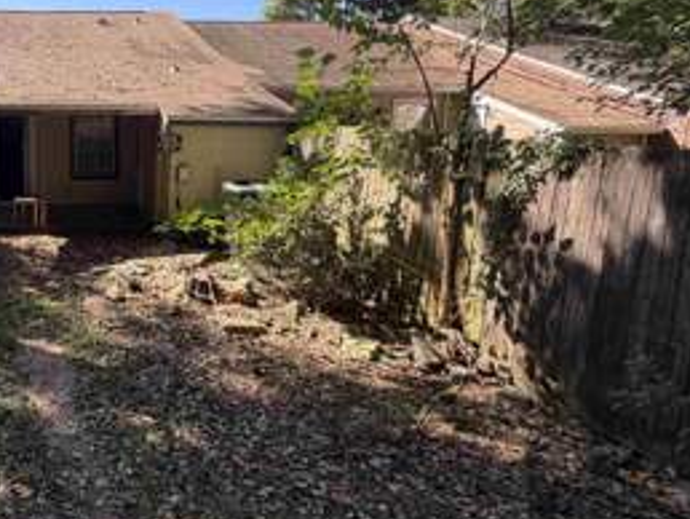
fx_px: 519
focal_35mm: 26
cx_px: 72
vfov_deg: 52.3
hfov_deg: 57.9
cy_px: 182
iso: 64
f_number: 2.2
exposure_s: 1/445
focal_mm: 2.22
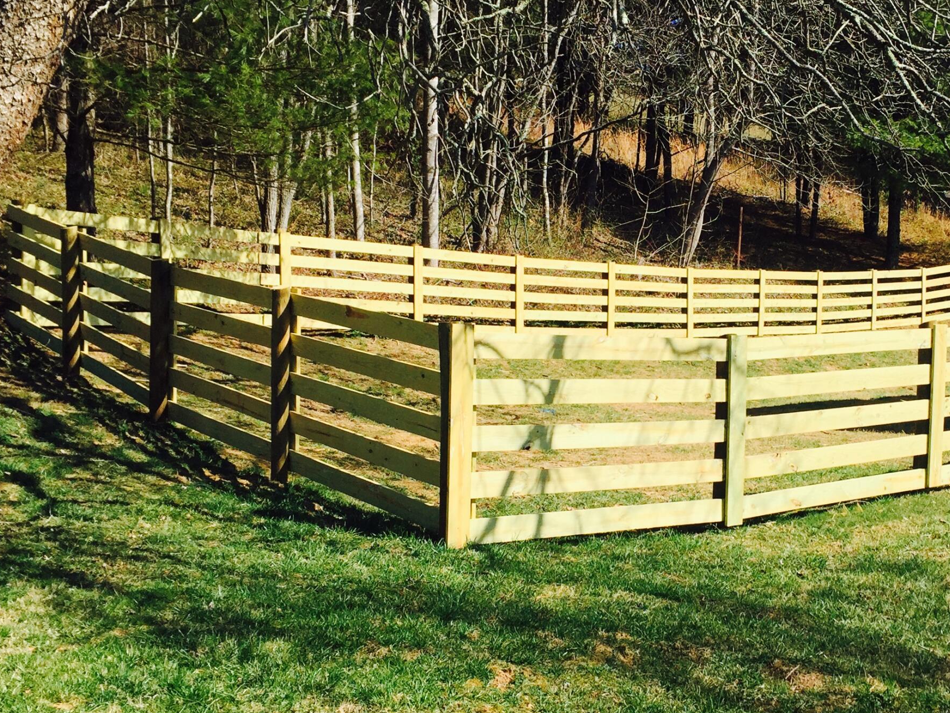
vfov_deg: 29.7
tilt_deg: -3.6
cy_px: 370
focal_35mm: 49
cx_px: 633
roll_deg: +1.6
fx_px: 1345
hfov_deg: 38.5
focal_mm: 4.15
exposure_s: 1/1582
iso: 32
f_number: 2.2
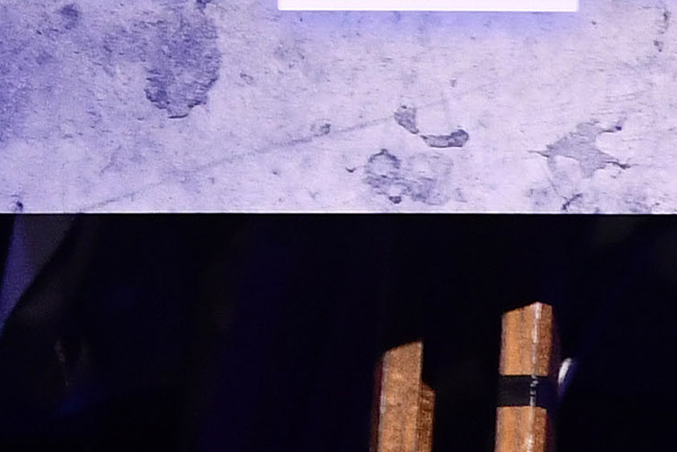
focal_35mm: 618
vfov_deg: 2.2
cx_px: -208
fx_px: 11623
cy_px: -453
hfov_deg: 3.3
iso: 1600
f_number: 6.3
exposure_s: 1/100
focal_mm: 62
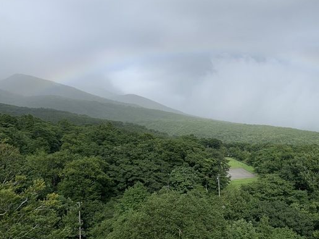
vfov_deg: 34.9
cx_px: 237
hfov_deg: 44.4
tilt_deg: +5.9
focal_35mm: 41
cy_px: 92
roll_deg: +4.7
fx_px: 378
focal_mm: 4.25
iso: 25
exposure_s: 1/2364
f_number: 1.8
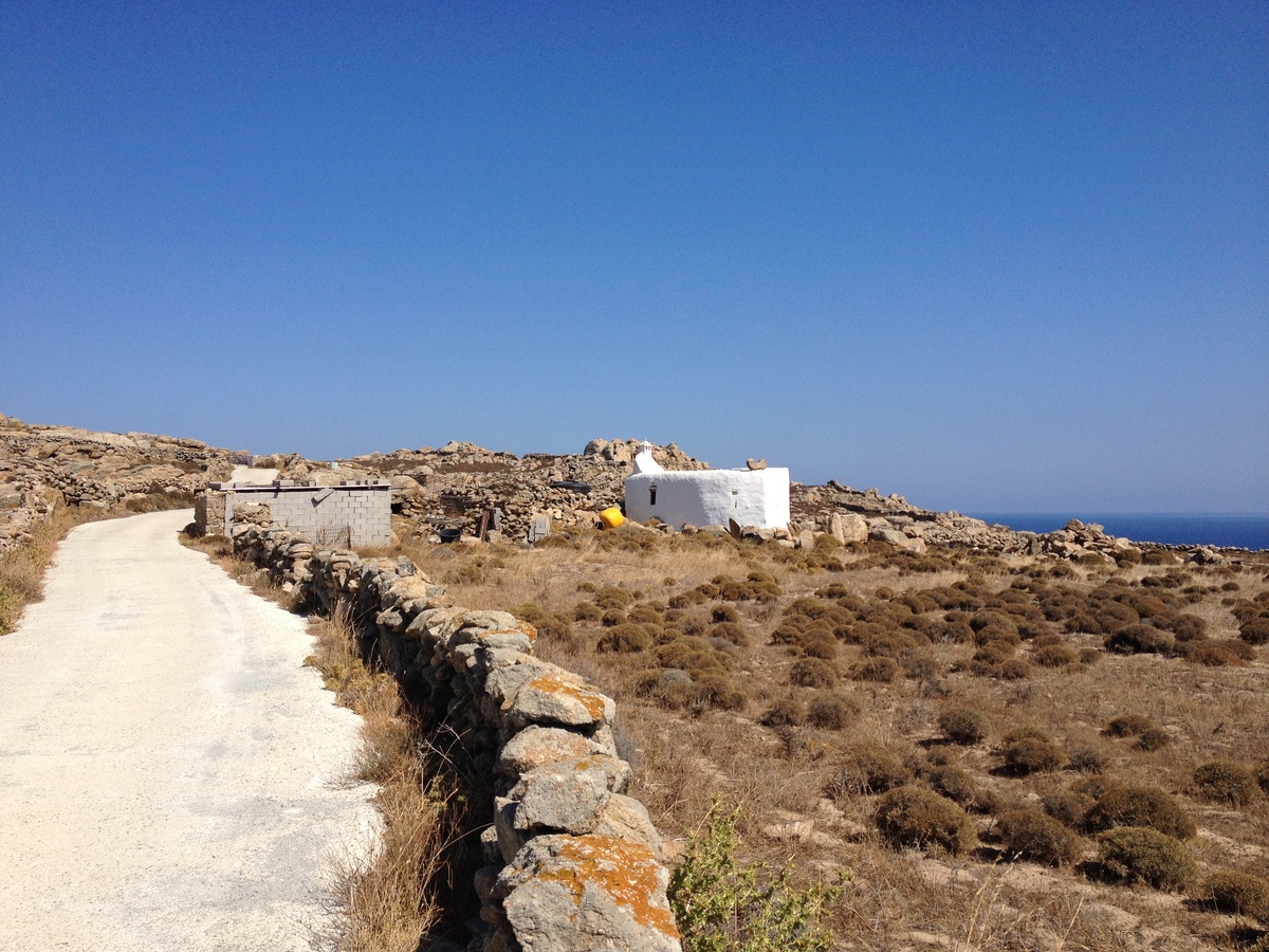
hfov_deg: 52.6
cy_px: 476
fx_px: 1283
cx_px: 634
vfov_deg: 40.7
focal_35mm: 35
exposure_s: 1/2907
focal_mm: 4.28
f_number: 2.4
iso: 50
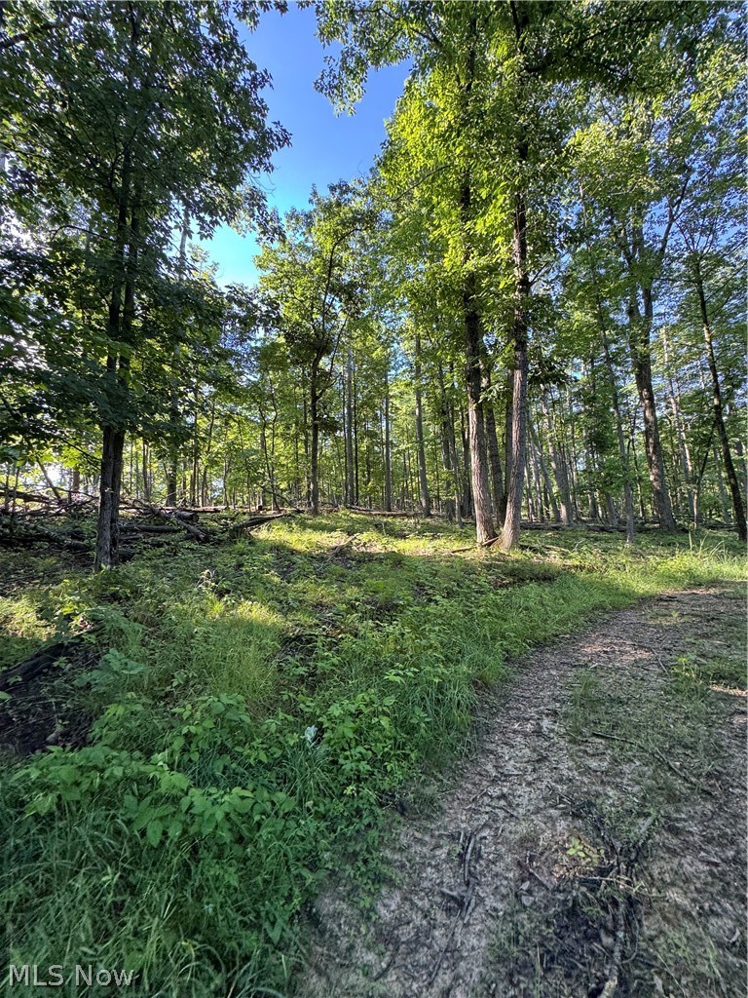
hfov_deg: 85.7
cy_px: 499
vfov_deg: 102.1
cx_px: 374
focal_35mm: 14
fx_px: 403
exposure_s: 1/99
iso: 64
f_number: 2.2
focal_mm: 2.22
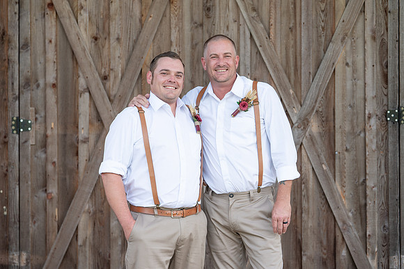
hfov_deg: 17.1
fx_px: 1345
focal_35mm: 120
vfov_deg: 11.4
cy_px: 127
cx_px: 198
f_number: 4
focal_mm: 112
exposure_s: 1/250
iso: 125
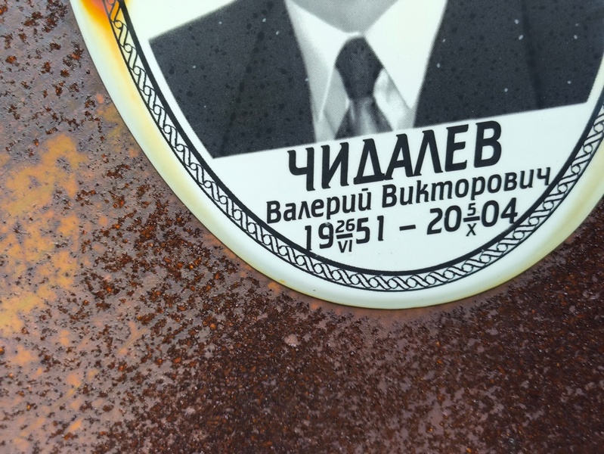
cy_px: 227
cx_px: 302
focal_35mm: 50
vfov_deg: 29.1
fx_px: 873
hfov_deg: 38.2
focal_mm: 4.71
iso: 50
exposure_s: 1/164
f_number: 1.7
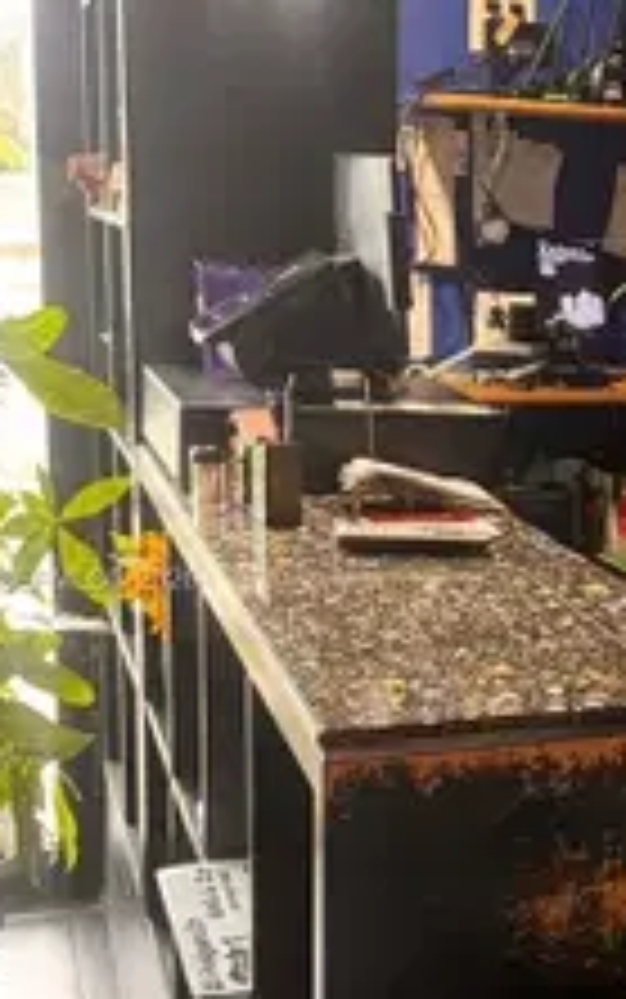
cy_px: 583
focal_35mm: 61
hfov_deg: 20.1
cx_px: 730
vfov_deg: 33.4
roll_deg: -3.0
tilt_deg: -11.0
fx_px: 1663
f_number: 1.78
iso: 500
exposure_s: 1/60
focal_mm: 6.76
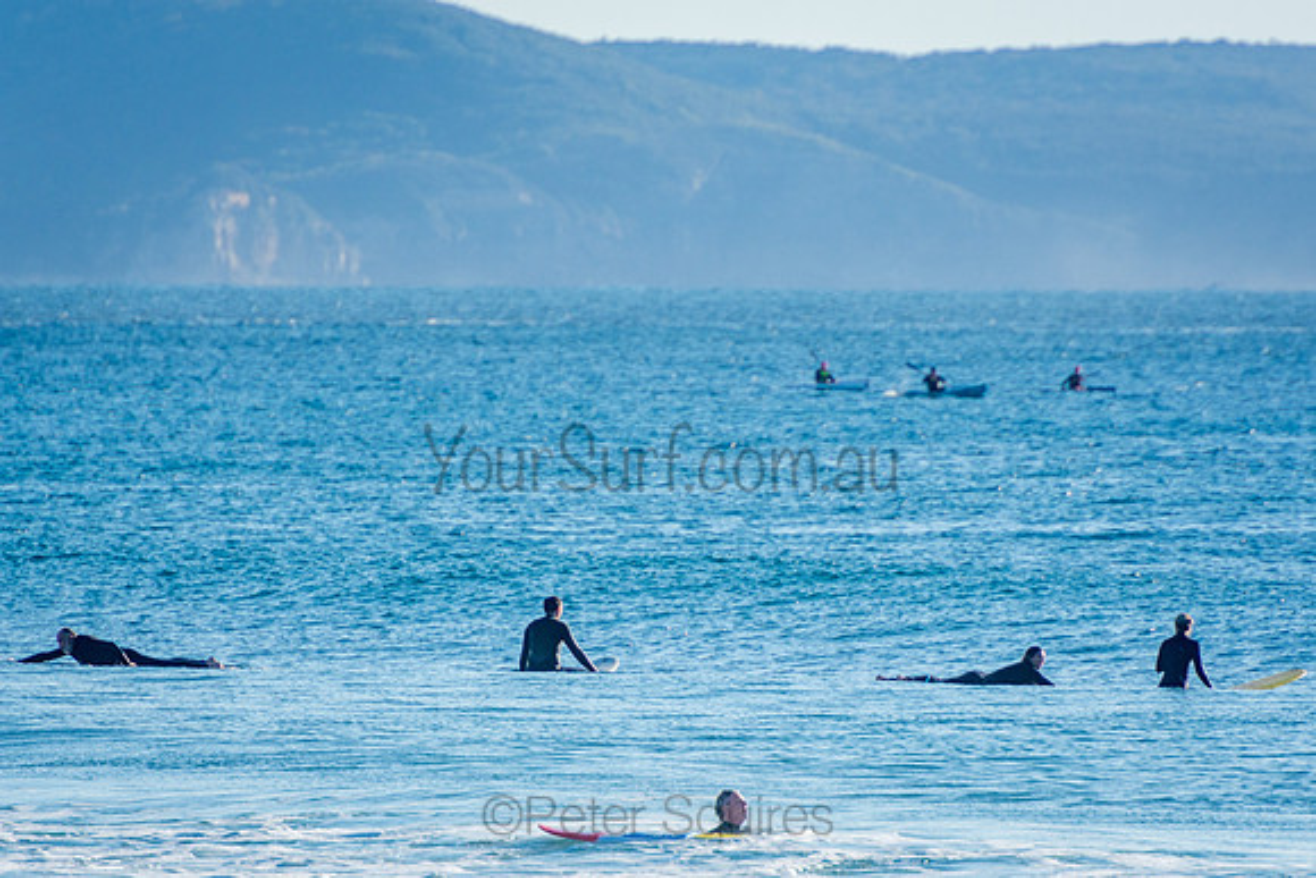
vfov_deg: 2.1
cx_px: 706
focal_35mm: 645
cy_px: 469
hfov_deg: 3.2
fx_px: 23593
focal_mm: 400
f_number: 5.6
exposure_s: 1/1250
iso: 220
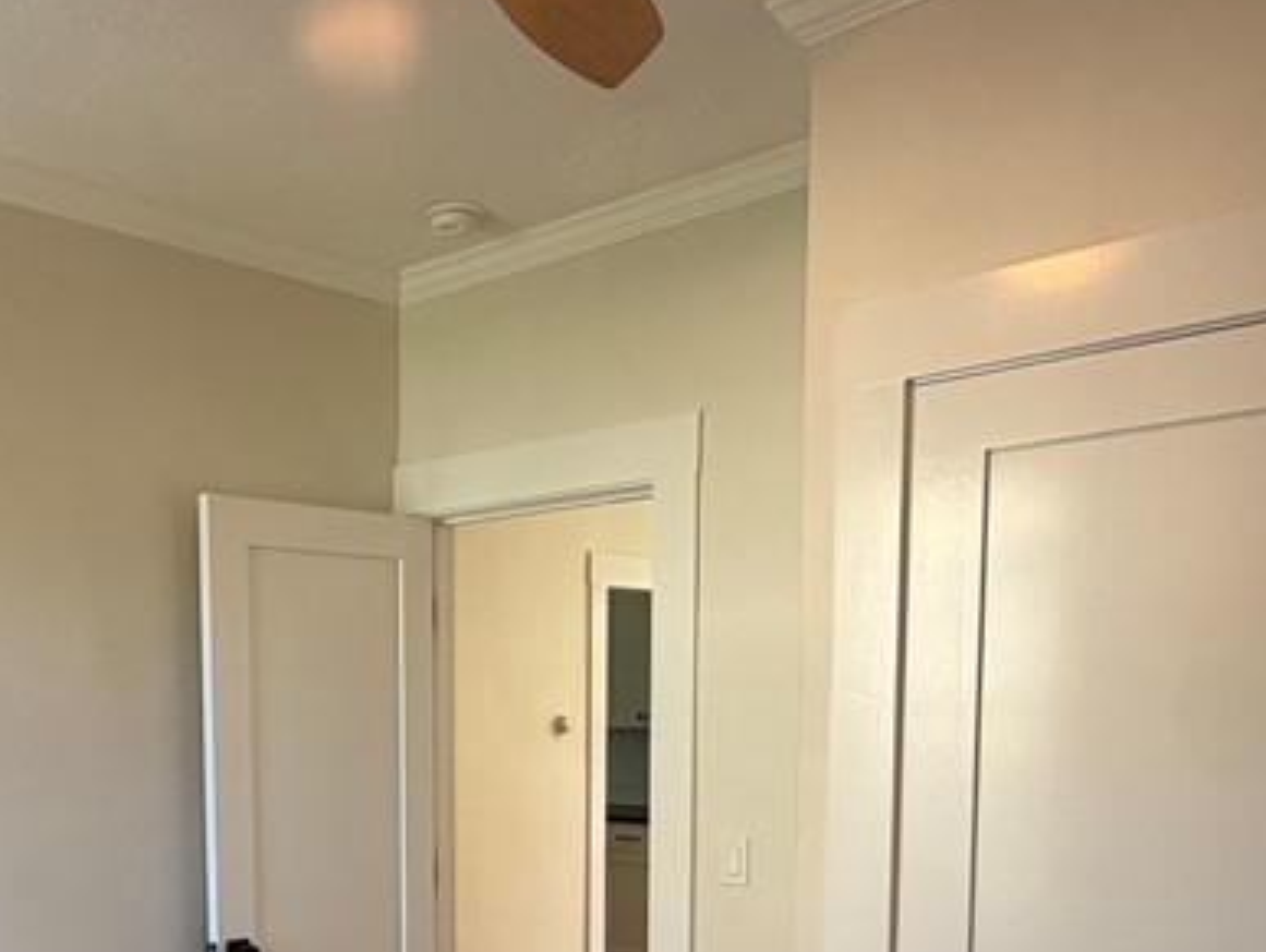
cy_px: 847
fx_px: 1354
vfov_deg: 36.4
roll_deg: +0.9
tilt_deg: -5.6
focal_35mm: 37
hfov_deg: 48.6
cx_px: 353
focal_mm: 2.22
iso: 160
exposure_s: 1/112
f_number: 2.2
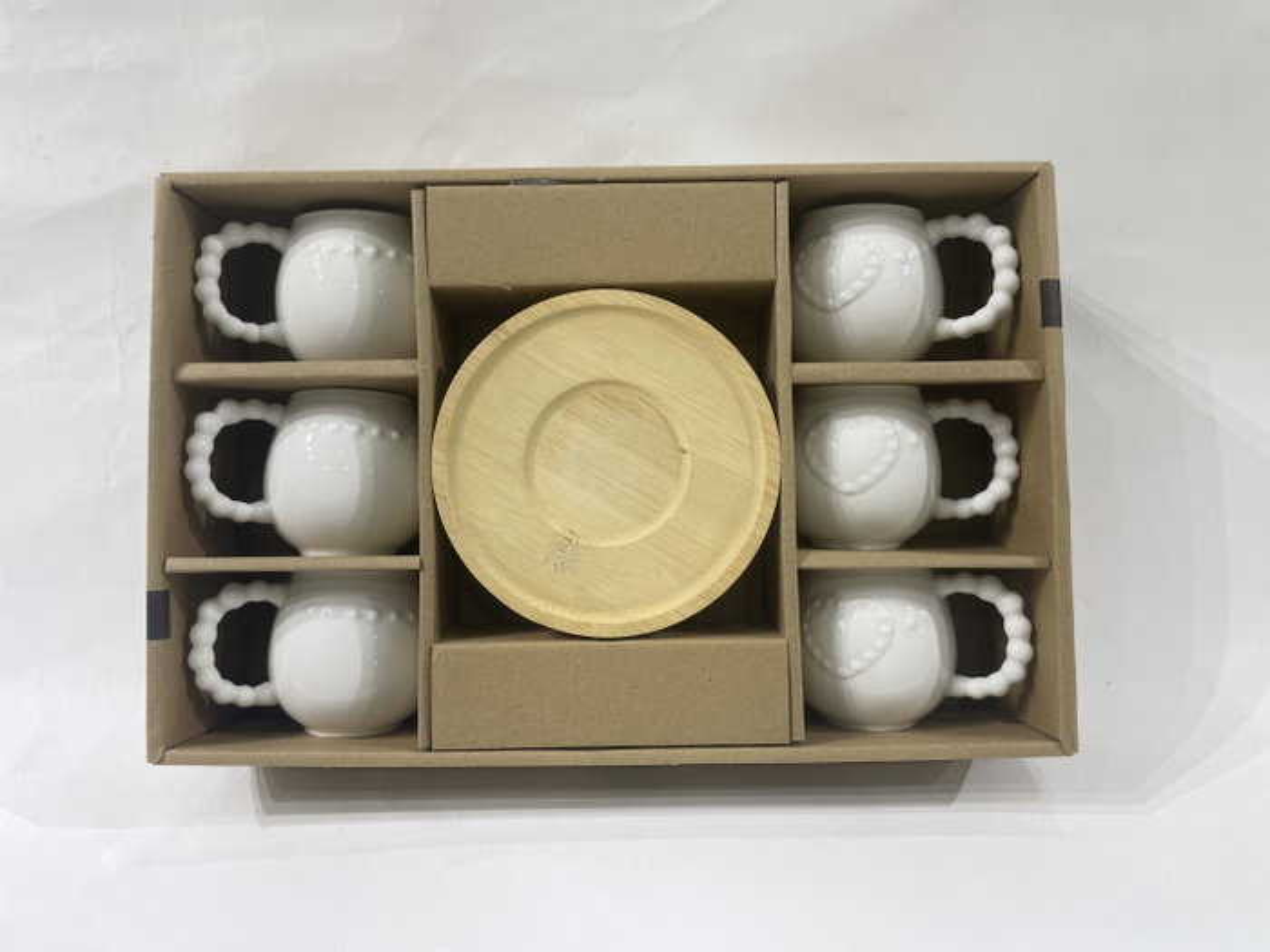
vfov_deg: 53.1
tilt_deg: -29.4
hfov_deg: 67.3
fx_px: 954
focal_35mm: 26
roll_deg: +0.7
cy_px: 476
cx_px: 635
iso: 80
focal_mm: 4.2
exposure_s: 1/121
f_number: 1.6
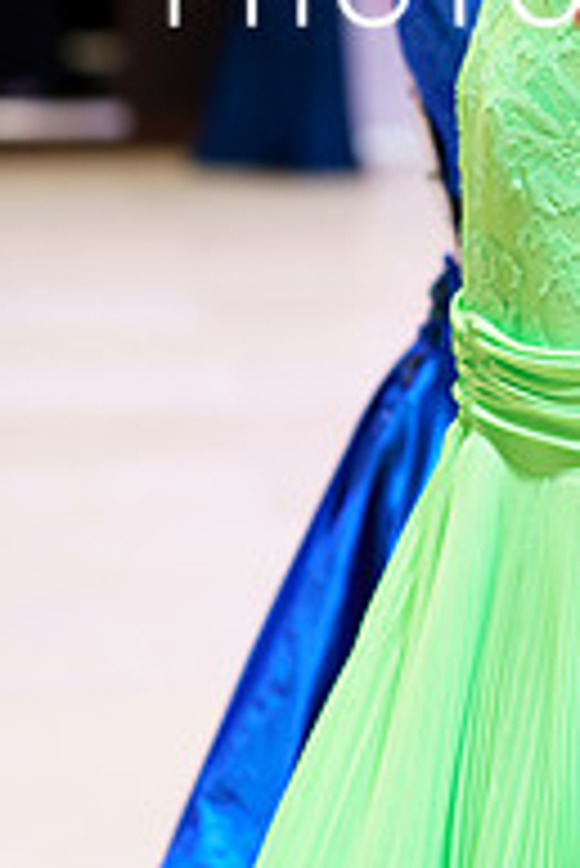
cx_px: 634
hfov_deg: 8.4
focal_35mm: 163
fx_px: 3932
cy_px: -94
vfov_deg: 12.4
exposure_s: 1/200
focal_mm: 70
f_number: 2.8
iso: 1600
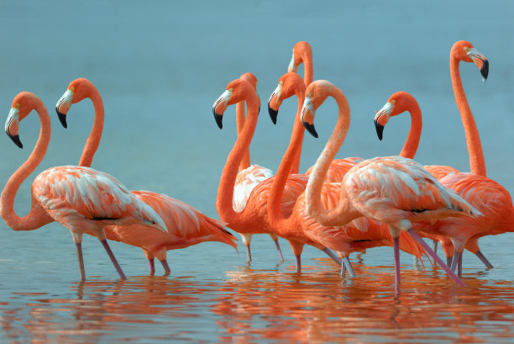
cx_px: 257
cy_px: 172
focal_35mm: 630
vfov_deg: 2.2
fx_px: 9001
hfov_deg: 3.3
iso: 400
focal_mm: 420
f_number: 5.6
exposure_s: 1/800
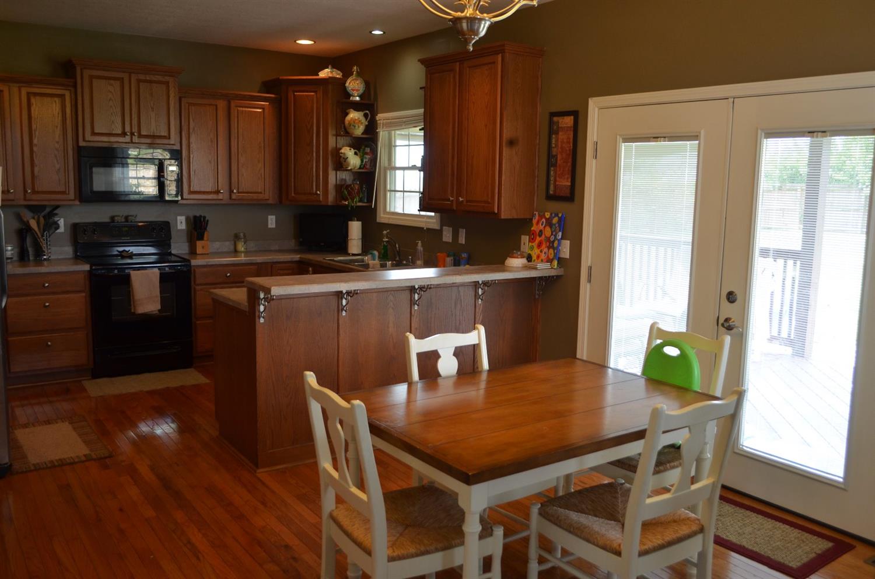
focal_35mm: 33
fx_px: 800
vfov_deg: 39.8
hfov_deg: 57.3
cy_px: 290
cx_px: 438
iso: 400
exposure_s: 1/60
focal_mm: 22
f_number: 4
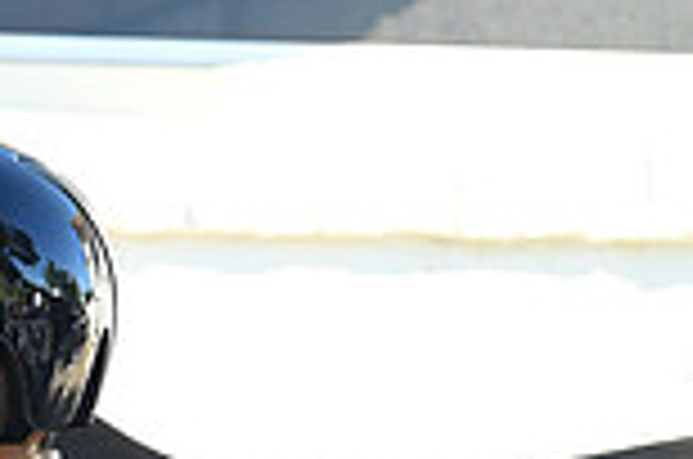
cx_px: -580
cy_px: 209
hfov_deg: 7.4
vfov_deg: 5.0
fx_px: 5225
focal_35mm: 272
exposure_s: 1/1600
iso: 2800
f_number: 5
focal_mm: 72
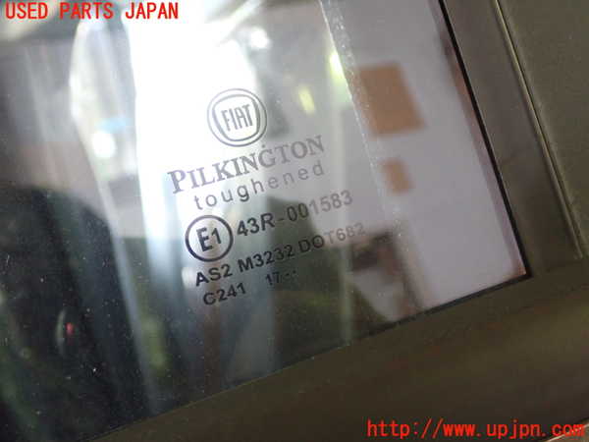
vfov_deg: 35.1
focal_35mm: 41
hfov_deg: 45.8
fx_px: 698
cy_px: 221
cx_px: 294
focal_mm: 7.31
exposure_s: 1/20
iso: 800
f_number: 2.8
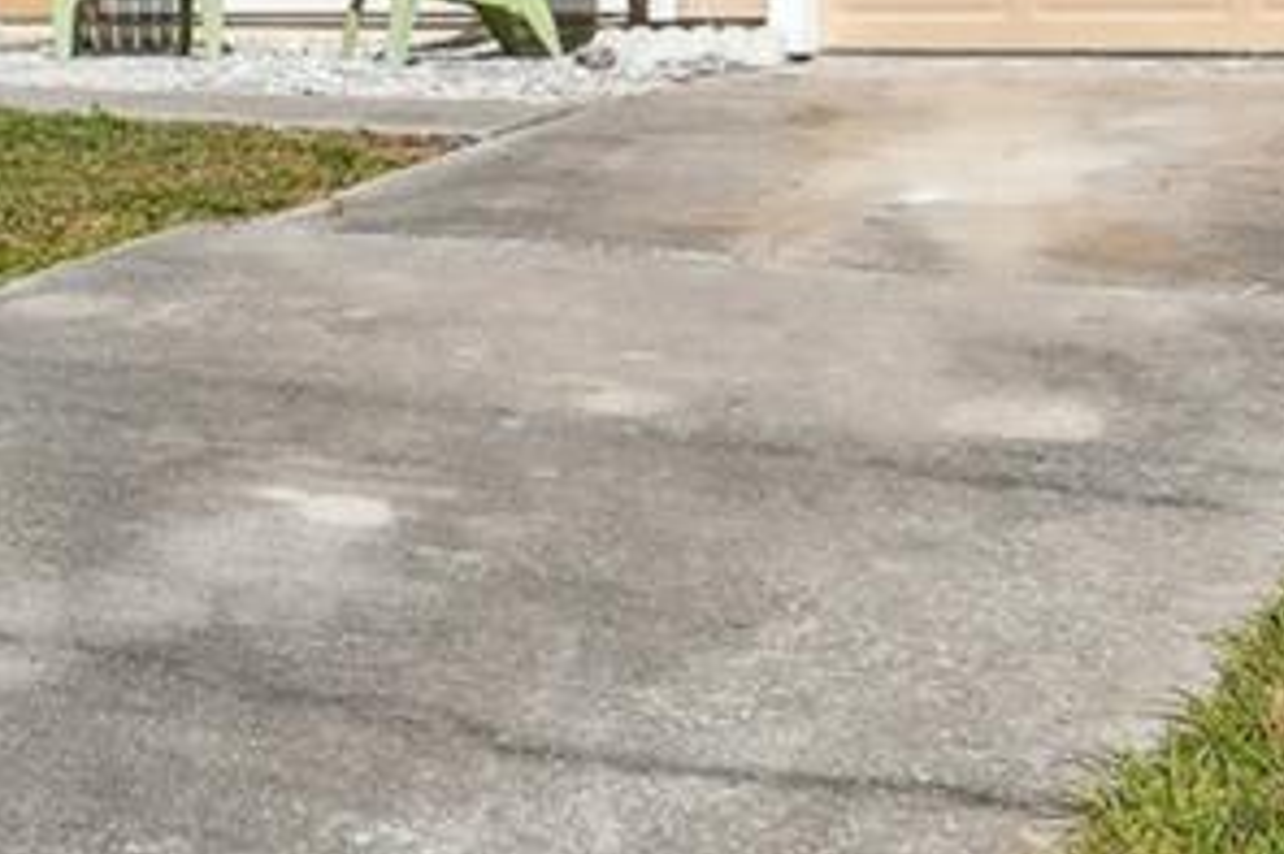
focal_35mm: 81
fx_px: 2887
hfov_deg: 21.6
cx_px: -560
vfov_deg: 16.5
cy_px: -22
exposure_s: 1/250
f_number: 7.1
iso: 100
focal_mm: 10
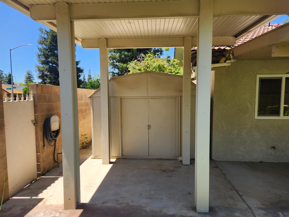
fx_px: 209
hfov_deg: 69.4
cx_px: 148
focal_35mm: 25
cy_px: 116
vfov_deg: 54.8
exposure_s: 1/779
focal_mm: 5.4
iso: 20
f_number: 1.8
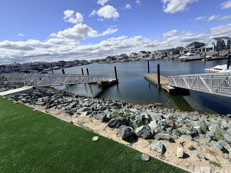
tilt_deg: -13.8
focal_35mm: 16
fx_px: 107
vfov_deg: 78.1
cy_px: 84
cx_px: 127
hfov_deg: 94.2
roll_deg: +7.3
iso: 20
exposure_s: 1/1105
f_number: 2.2
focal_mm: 2.22
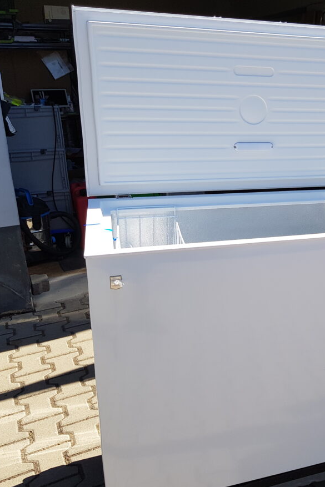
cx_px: 328
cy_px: 239
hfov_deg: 32.9
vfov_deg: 51.9
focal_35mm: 37
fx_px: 501
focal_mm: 4.2
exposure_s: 1/1256
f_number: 1.7
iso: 40
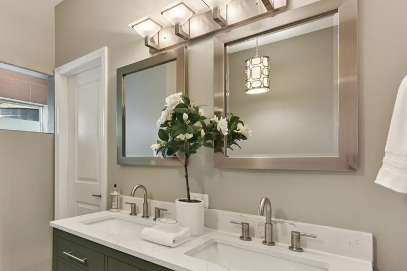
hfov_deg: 72.9
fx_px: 260
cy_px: 156
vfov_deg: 54.9
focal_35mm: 23
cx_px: 124
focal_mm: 15
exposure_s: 1/15
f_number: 8
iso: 500
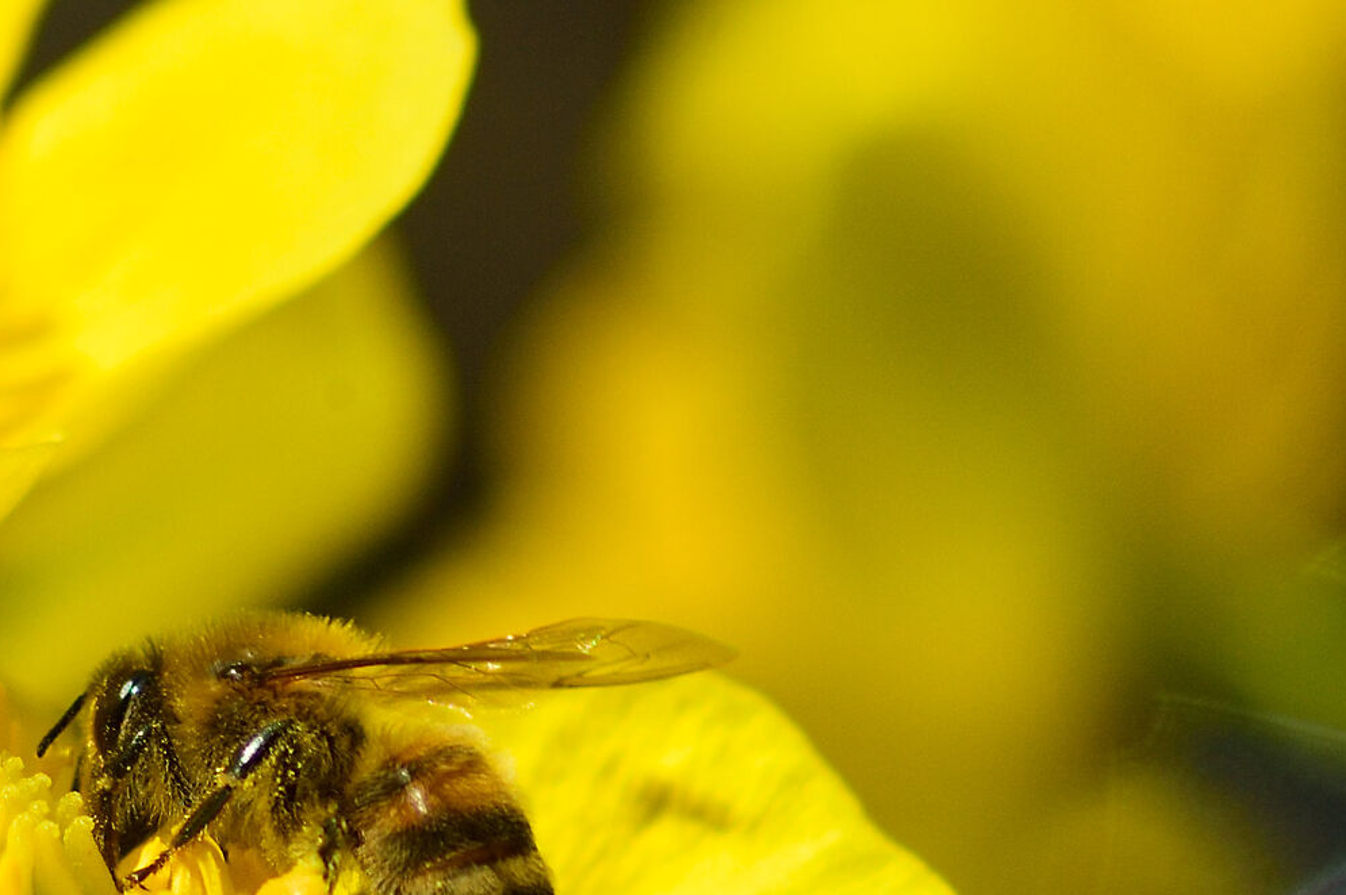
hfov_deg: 1.9
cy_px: 830
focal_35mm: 1085
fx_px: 40539
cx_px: 225
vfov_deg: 1.3
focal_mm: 300
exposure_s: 1/500
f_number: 10
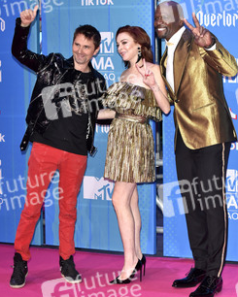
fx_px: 862
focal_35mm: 98
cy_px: 146
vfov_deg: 19.6
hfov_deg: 15.7
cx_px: 119
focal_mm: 80
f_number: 4.5
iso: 2000
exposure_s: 1/250
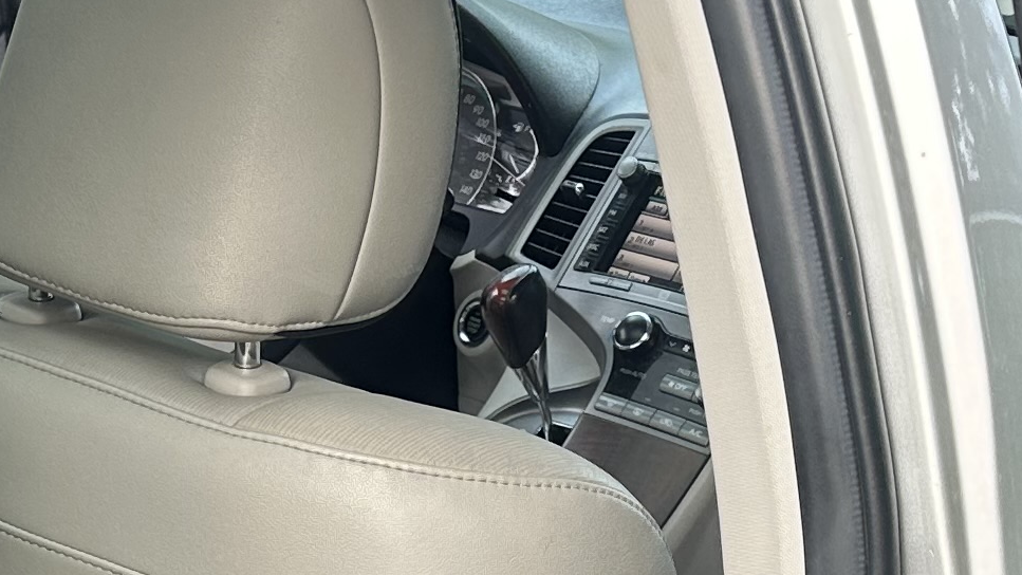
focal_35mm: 109
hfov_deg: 19.4
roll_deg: +0.9
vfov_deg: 10.7
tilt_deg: -21.8
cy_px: 879
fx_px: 2954
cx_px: 148
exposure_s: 1/121
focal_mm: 6.86
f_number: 1.78
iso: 64
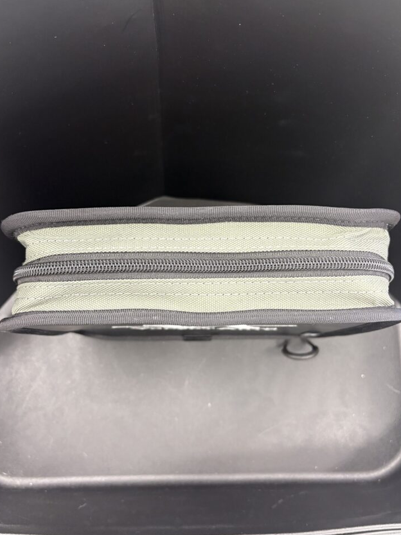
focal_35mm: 28
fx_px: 433
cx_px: 201
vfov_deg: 63.4
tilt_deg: -80.0
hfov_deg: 49.7
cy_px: 258
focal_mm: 5.96
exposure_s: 1/50
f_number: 1.6
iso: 250
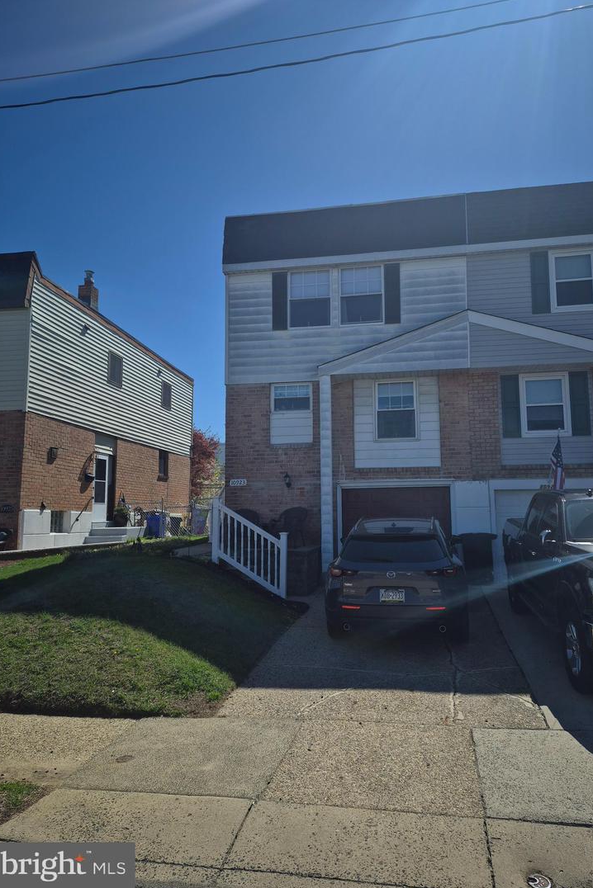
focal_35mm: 24
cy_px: 444
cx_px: 325
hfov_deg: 53.1
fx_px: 593
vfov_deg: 73.7
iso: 25
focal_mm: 5.4
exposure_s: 1/2144
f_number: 1.8
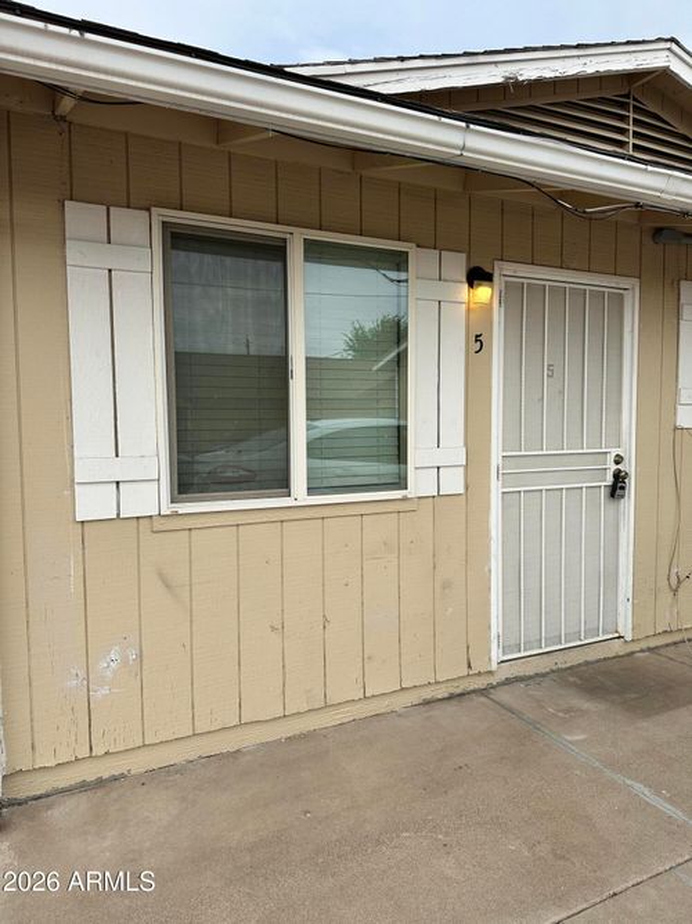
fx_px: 640
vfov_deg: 71.6
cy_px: 462
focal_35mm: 24
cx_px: 346
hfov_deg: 56.8
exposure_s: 1/2525
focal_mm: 6.86
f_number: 1.78
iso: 80
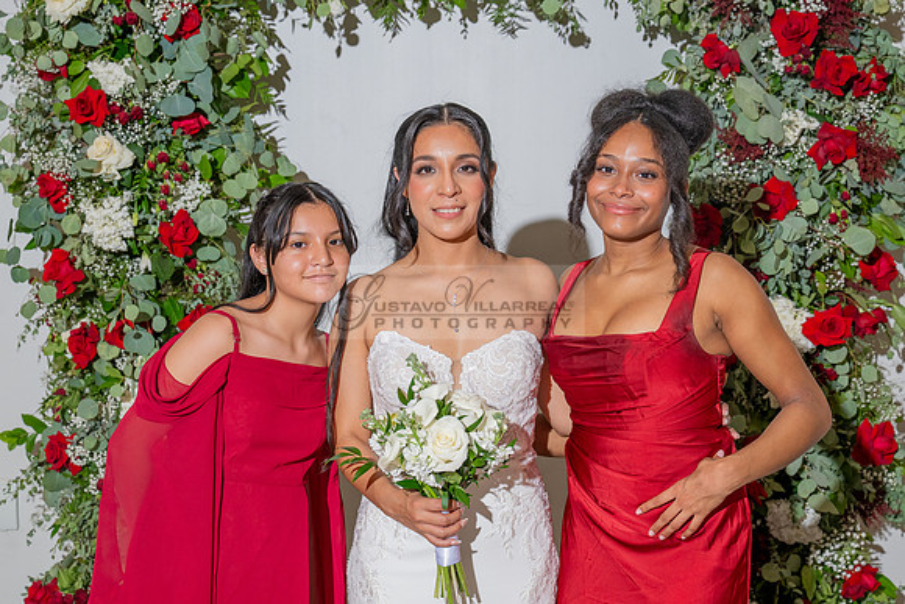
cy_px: 335
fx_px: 1674
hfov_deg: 30.2
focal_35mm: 67
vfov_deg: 20.4
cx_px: 403
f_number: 5.6
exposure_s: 1/200
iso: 800
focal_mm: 60
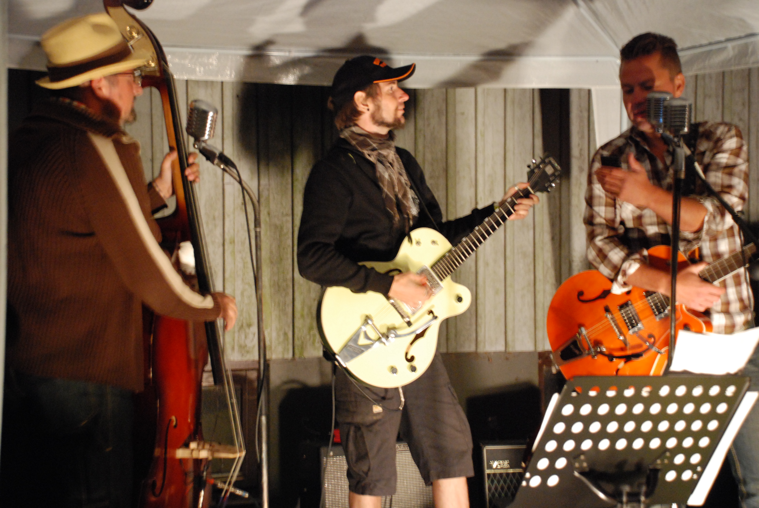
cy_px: 254
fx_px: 1267
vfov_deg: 22.7
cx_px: 380
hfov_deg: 33.4
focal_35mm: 60
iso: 1600
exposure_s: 1/8
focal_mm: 40
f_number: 4.5
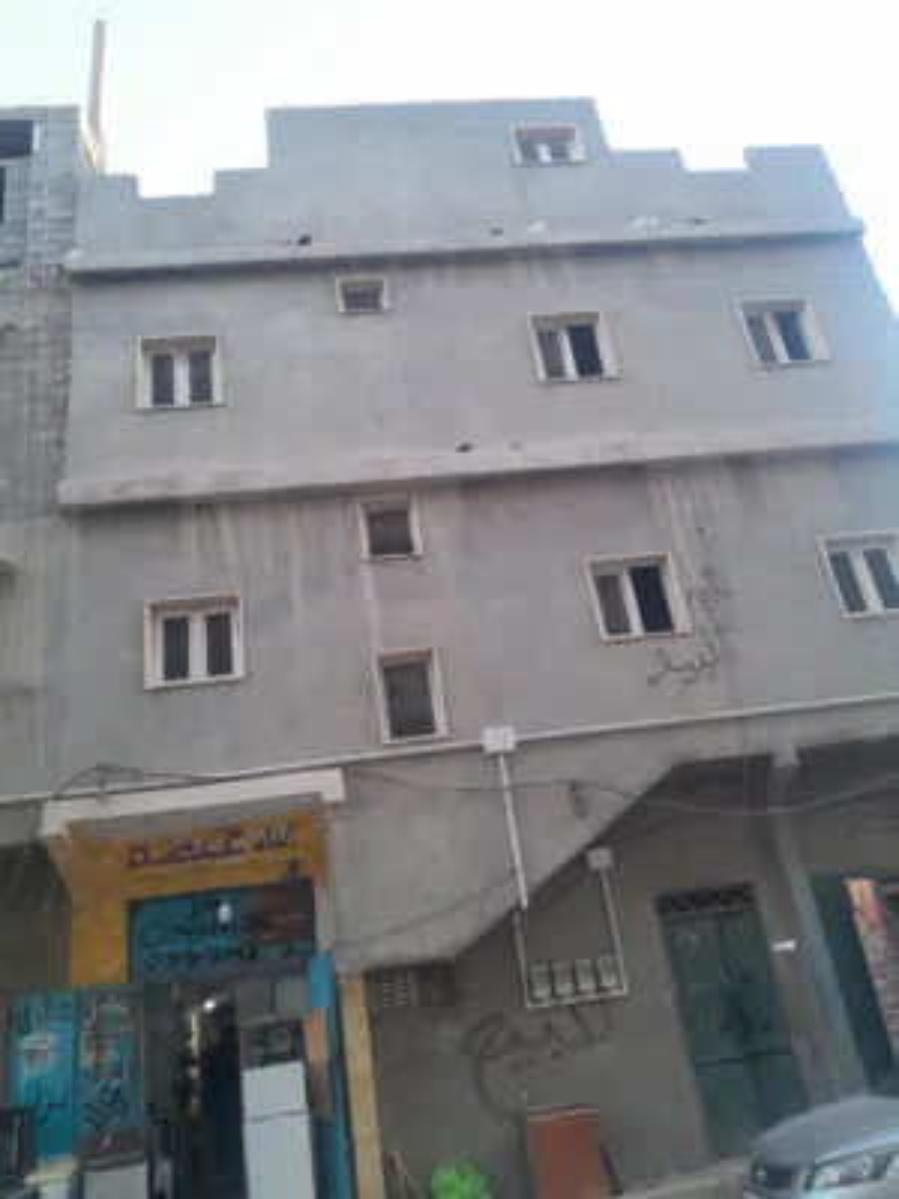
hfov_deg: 53.1
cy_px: 600
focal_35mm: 26
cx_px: 450
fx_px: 900
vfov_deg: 67.3
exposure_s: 1/60
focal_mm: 3.98
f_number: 1.8
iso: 100
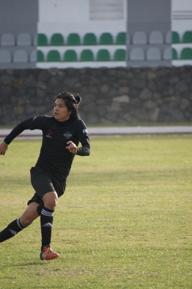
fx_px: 3600
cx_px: 96
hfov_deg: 3.1
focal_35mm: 450
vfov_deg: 4.6
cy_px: 144
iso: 500
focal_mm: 300
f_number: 5.6
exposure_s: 1/1000
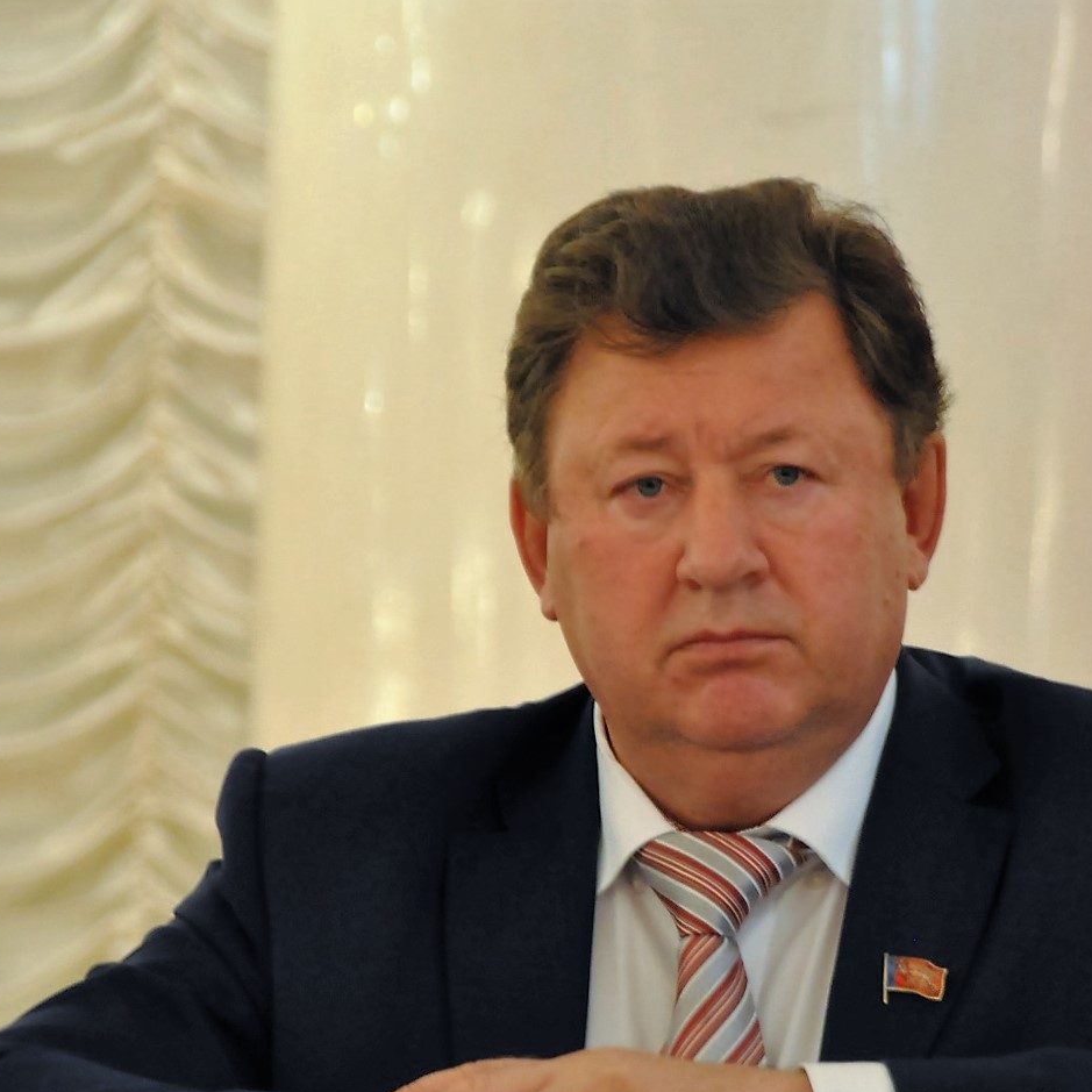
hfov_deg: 5.0
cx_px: 682
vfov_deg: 5.0
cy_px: 647
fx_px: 12626
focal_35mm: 354
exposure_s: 1/30
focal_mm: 155
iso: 1600
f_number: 5.6
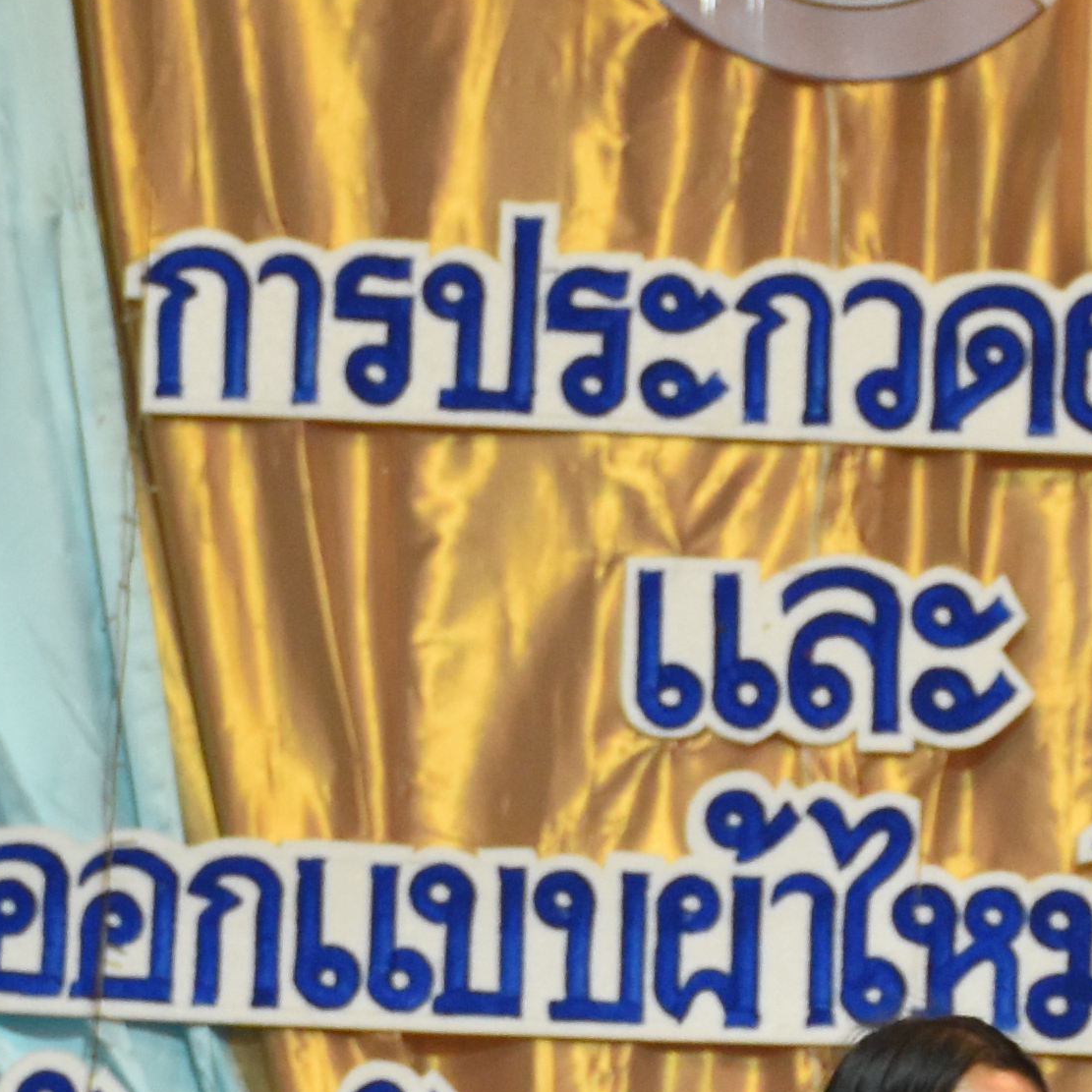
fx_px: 12777
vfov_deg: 4.9
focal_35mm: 358
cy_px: 1309
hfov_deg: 4.9
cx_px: 797
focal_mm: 52
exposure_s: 1/60
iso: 1250
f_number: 4.8
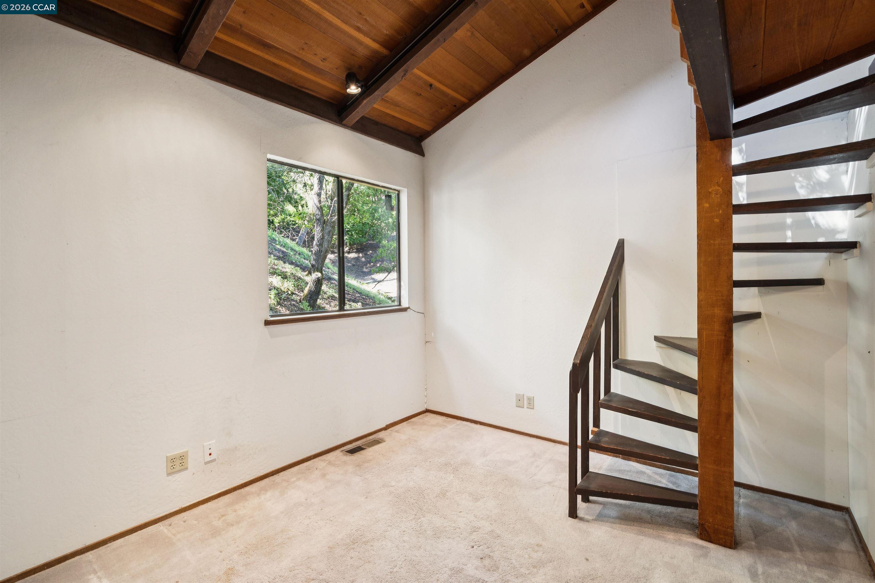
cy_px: 292
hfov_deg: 96.7
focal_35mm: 16
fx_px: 389
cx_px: 438
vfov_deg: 73.7
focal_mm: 16
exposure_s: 1/4
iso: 250
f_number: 8
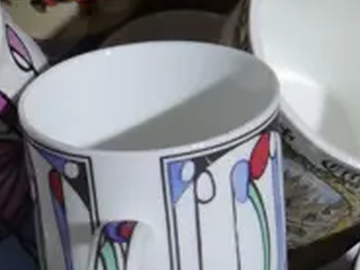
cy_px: 306
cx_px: -350
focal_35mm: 279
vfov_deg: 5.3
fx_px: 2902
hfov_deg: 6.9
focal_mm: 25
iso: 800
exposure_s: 1/60
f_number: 5.3
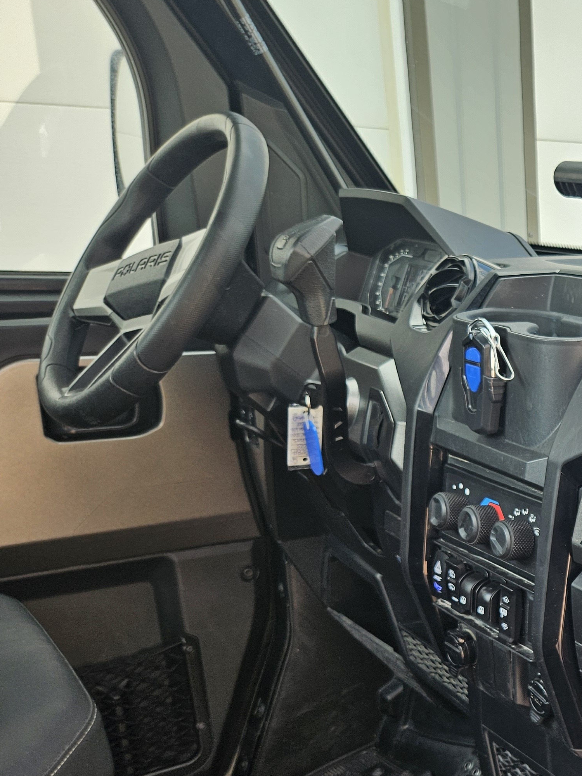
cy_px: 564
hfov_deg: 26.7
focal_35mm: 46
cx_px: 755
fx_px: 1031
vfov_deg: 40.3
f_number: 1.8
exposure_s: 1/161
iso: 25
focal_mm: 5.4
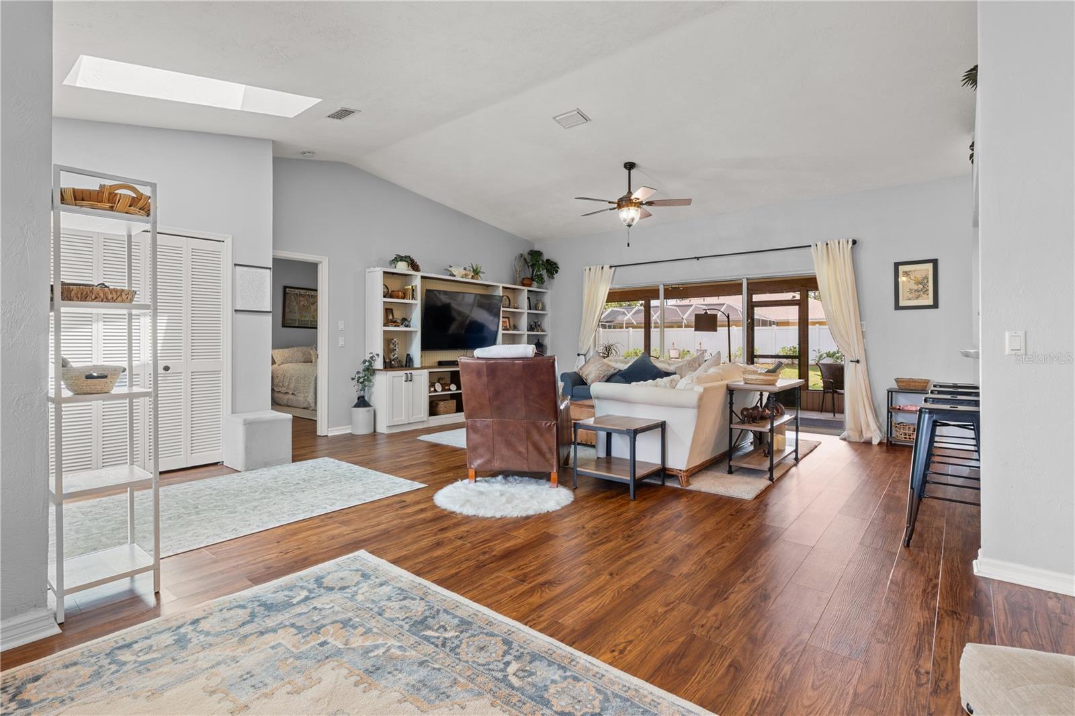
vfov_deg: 72.0
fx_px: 493
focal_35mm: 16
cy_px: 358
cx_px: 538
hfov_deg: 95.0
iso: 100
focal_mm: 11
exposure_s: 1/1.67
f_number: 8
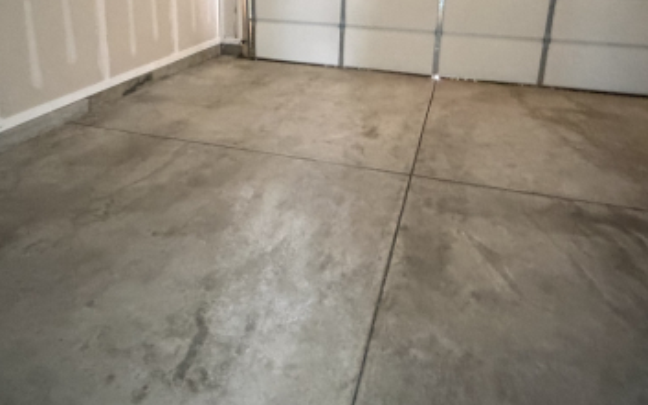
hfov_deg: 66.4
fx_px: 495
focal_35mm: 28
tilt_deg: -14.2
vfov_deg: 42.6
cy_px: 82
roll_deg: +0.3
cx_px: 307
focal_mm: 2.22
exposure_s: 1/47
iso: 1250
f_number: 2.2
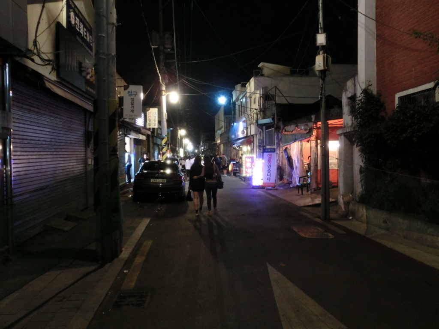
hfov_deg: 63.4
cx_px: 220
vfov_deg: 49.7
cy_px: 164
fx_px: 355
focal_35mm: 28
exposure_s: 1/15
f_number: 3
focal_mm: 5
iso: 800
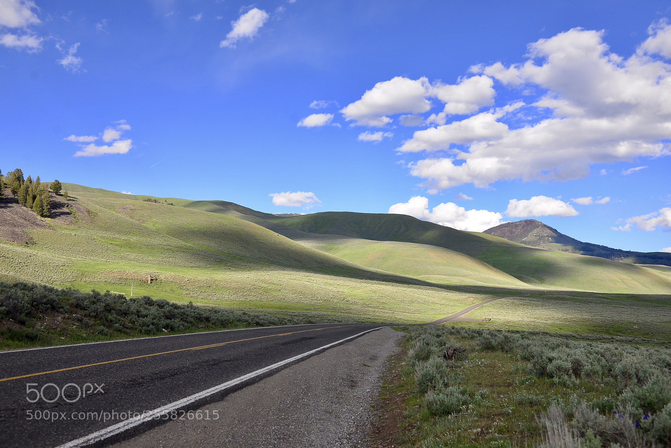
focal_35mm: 38
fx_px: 708
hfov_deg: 50.7
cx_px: 336
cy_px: 224
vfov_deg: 35.1
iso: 100
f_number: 5.6
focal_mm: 38
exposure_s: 1/125
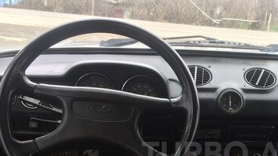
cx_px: 221
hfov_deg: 35.0
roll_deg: -6.1
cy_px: 153
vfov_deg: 20.1
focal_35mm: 58
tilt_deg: -20.3
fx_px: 427
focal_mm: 4.15
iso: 32
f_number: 2.2
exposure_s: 1/106
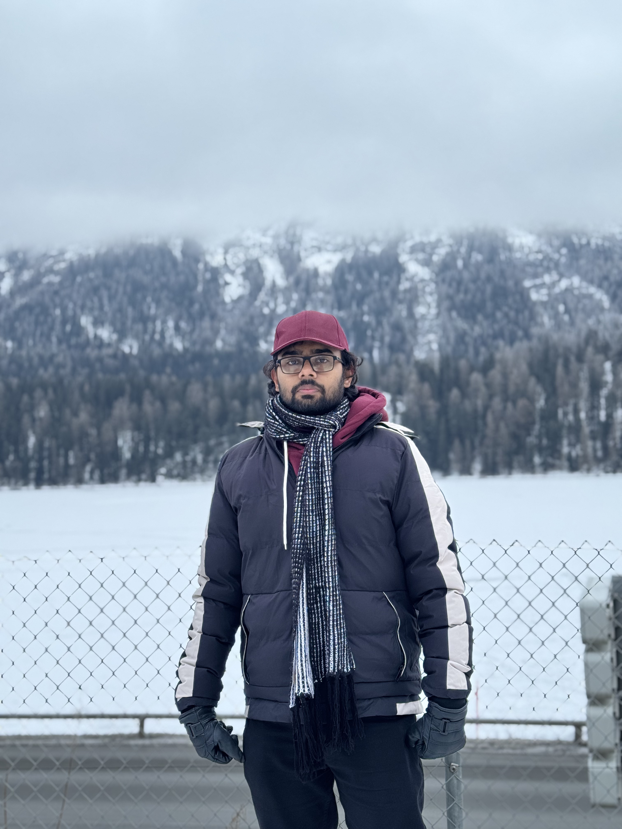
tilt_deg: +3.5
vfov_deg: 39.7
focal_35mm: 48
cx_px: 311
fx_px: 1150
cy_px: 414
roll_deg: +1.1
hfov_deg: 30.3
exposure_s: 1/783
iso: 64
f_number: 1.78
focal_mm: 6.76
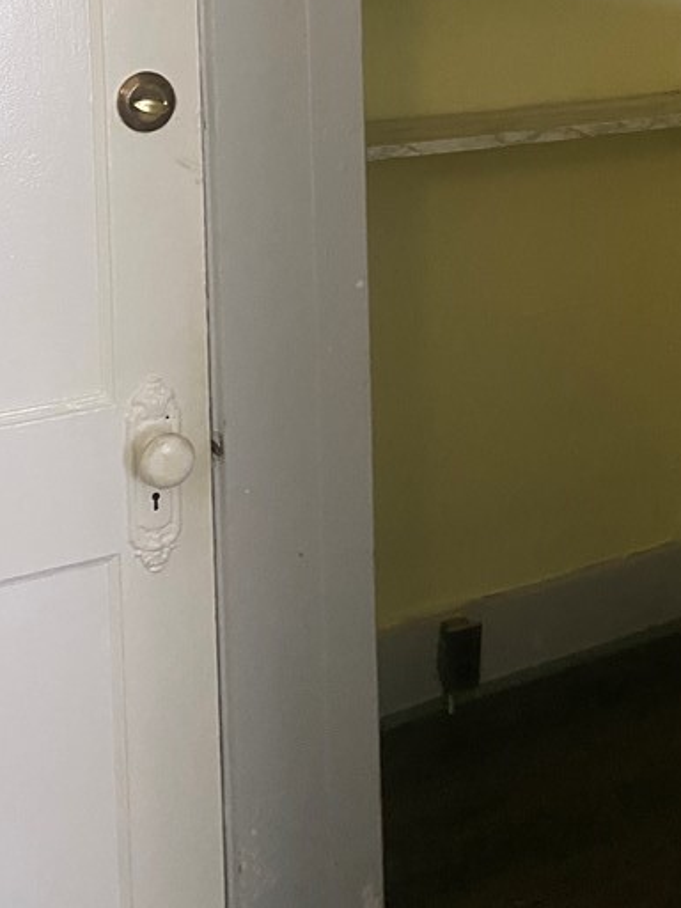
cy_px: 85
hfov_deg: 28.0
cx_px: 395
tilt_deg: -4.3
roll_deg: +1.2
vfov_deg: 34.7
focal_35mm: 52
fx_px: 1364
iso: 500
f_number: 1.8
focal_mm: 4.25
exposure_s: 1/40
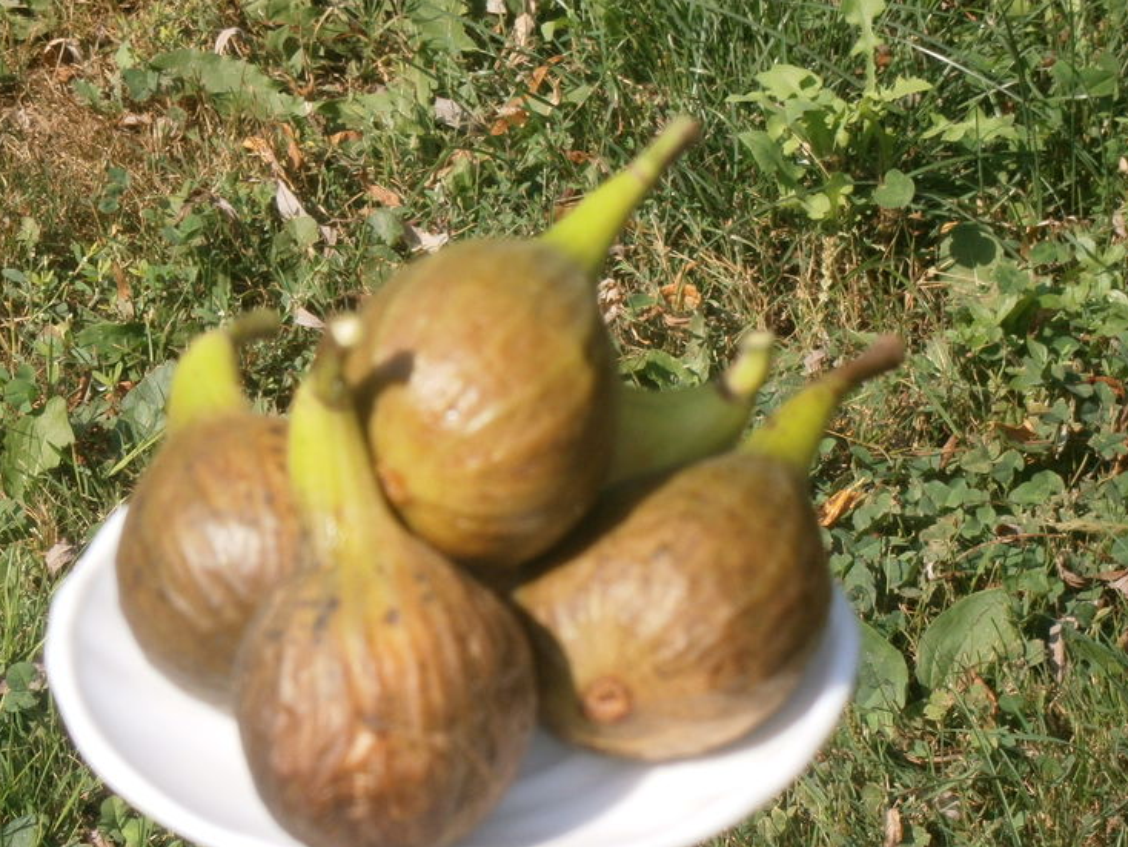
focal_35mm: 177
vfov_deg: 8.4
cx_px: 393
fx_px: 5770
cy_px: 552
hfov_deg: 11.2
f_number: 6.5
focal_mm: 23.5
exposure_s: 1/250
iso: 100
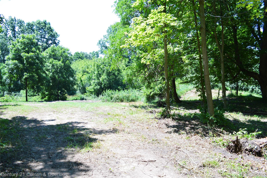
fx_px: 200
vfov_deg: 47.8
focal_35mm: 27
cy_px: 89
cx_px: 134
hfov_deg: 67.4
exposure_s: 1/125
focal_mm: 18
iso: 400
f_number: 9
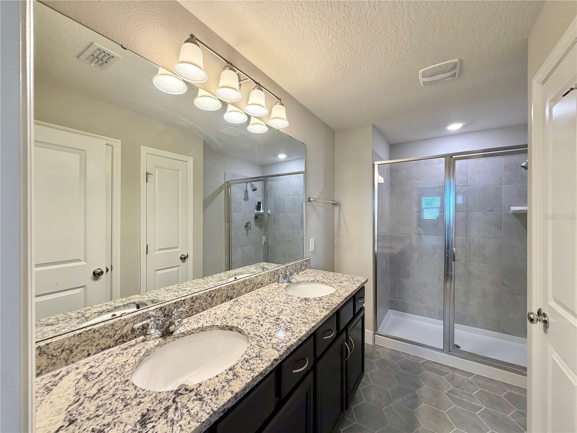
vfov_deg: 85.7
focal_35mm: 14
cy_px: 216
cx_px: 288
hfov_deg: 102.1
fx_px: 233
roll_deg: +0.1
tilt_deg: -0.3
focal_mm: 2.22
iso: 320
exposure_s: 1/60
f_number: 2.2
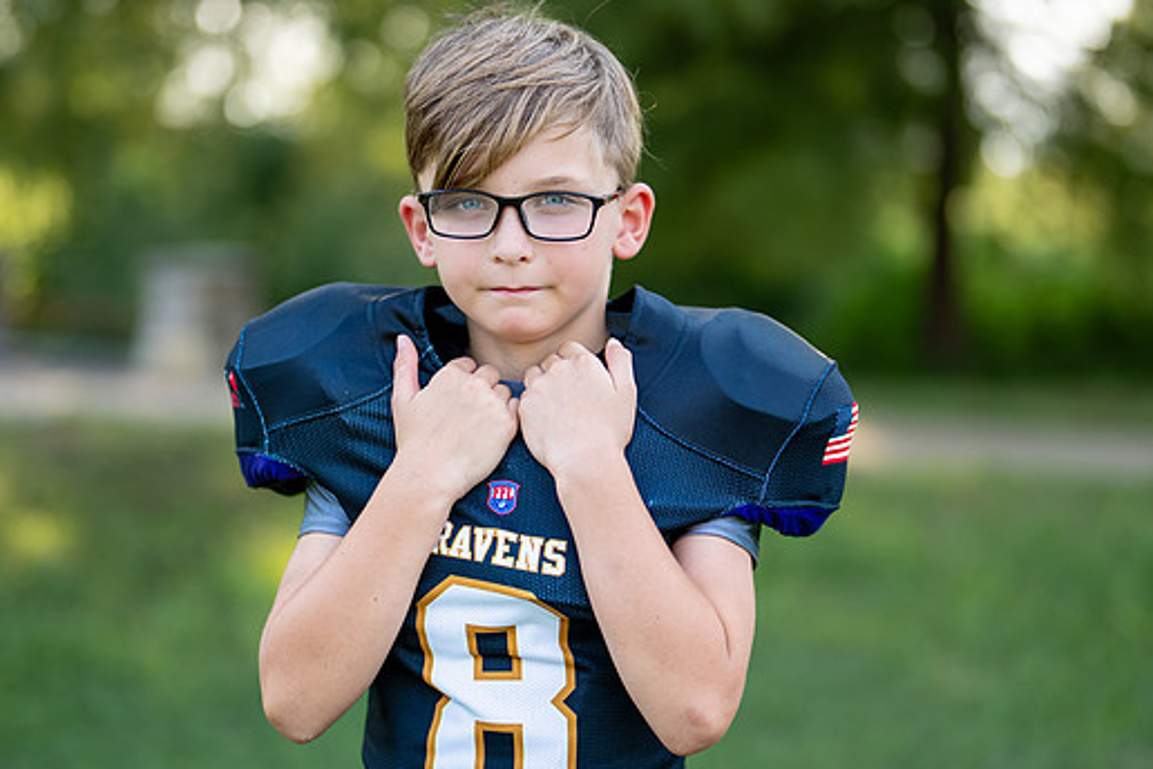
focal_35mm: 74
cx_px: 528
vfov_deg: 18.4
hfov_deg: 27.3
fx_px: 2370
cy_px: 405
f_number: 1.2
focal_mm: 50
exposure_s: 1/1250
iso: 100
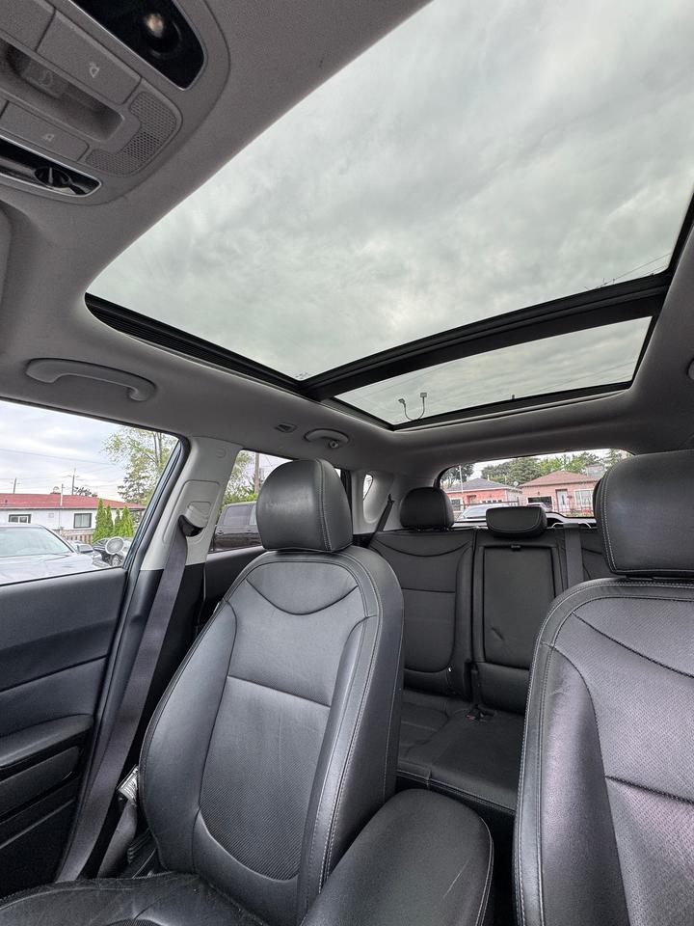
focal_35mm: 14
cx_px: 347
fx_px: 374
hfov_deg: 85.7
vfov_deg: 102.1
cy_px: 463
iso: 80
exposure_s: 1/99
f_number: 2.2
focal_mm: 2.22
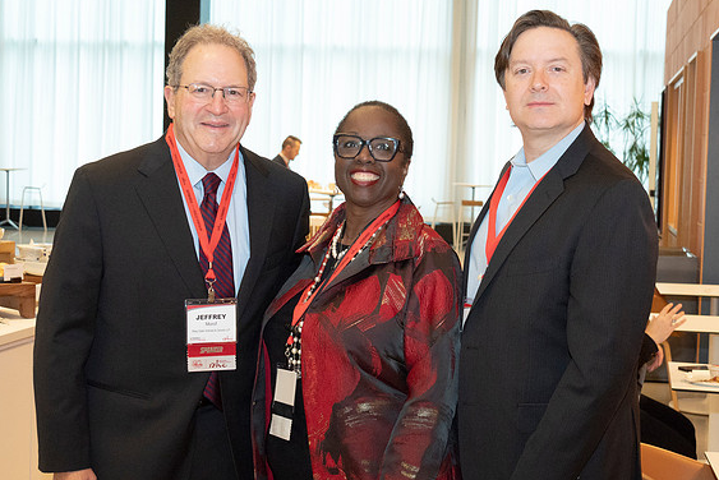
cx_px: 368
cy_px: 238
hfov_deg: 29.6
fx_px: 1359
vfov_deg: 20.0
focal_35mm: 68
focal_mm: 44
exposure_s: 1/80
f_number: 8
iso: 2500
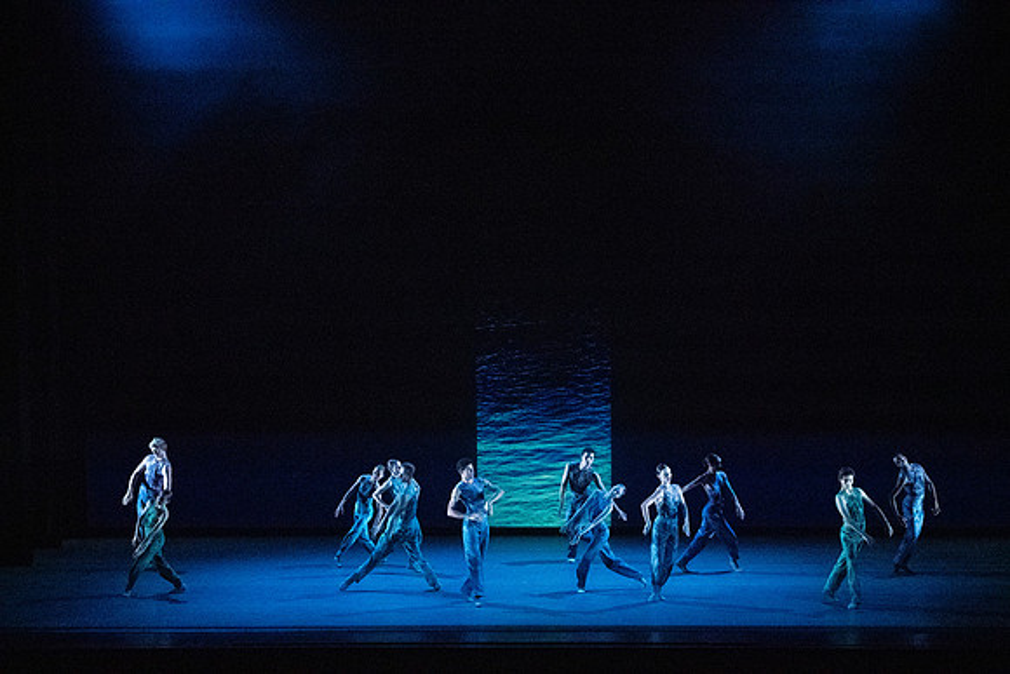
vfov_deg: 11.8
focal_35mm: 116
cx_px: 505
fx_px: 3255
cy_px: 337
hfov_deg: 17.6
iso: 25600
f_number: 5.6
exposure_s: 1/400
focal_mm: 116
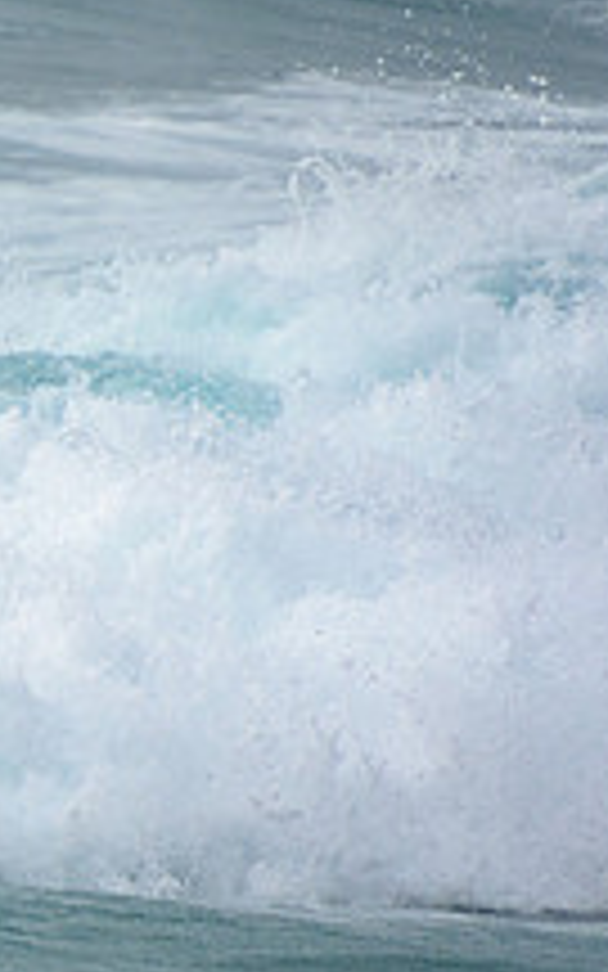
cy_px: 592
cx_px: -649
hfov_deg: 0.8
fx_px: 43453
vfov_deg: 1.3
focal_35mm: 1639
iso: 320
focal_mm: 400
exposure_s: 1/2000
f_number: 5.6
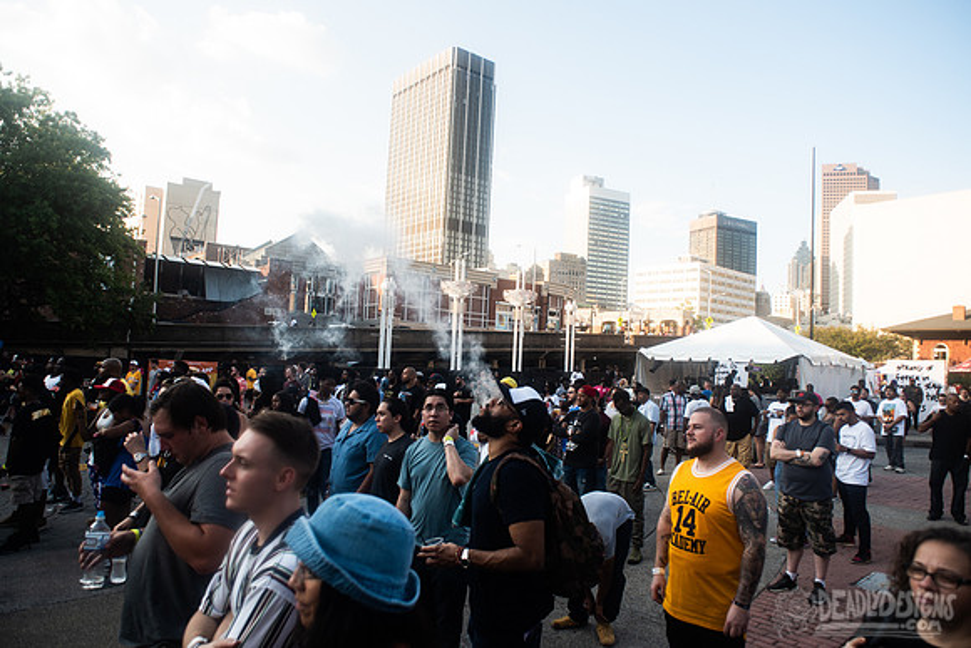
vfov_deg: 55.3
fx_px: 619
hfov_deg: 76.2
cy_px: 324
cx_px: 486
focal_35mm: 23
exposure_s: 1/400
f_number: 4.5
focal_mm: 20
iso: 200
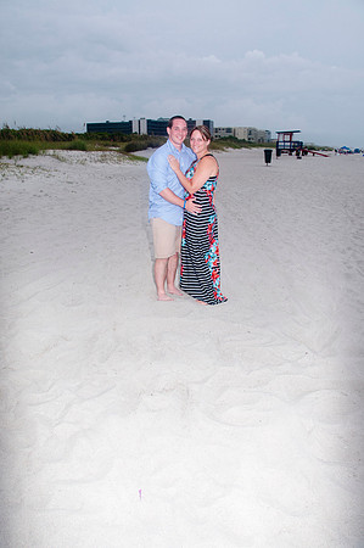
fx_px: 410
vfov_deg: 67.4
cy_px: 274
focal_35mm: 27
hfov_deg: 47.8
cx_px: 182
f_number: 7.1
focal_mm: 18
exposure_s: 1/250
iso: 200
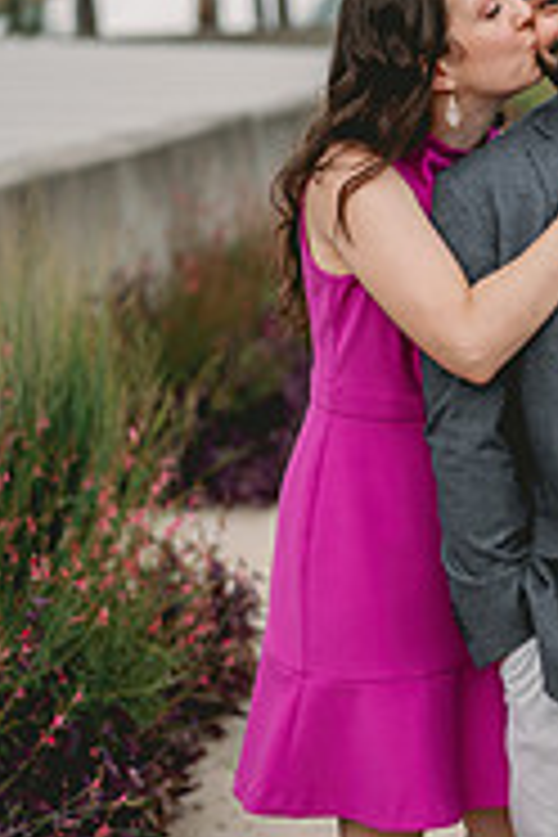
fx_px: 2813
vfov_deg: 16.9
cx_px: 547
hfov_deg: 11.2
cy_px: 342
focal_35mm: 121
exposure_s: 1/800
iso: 80
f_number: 2
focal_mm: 50
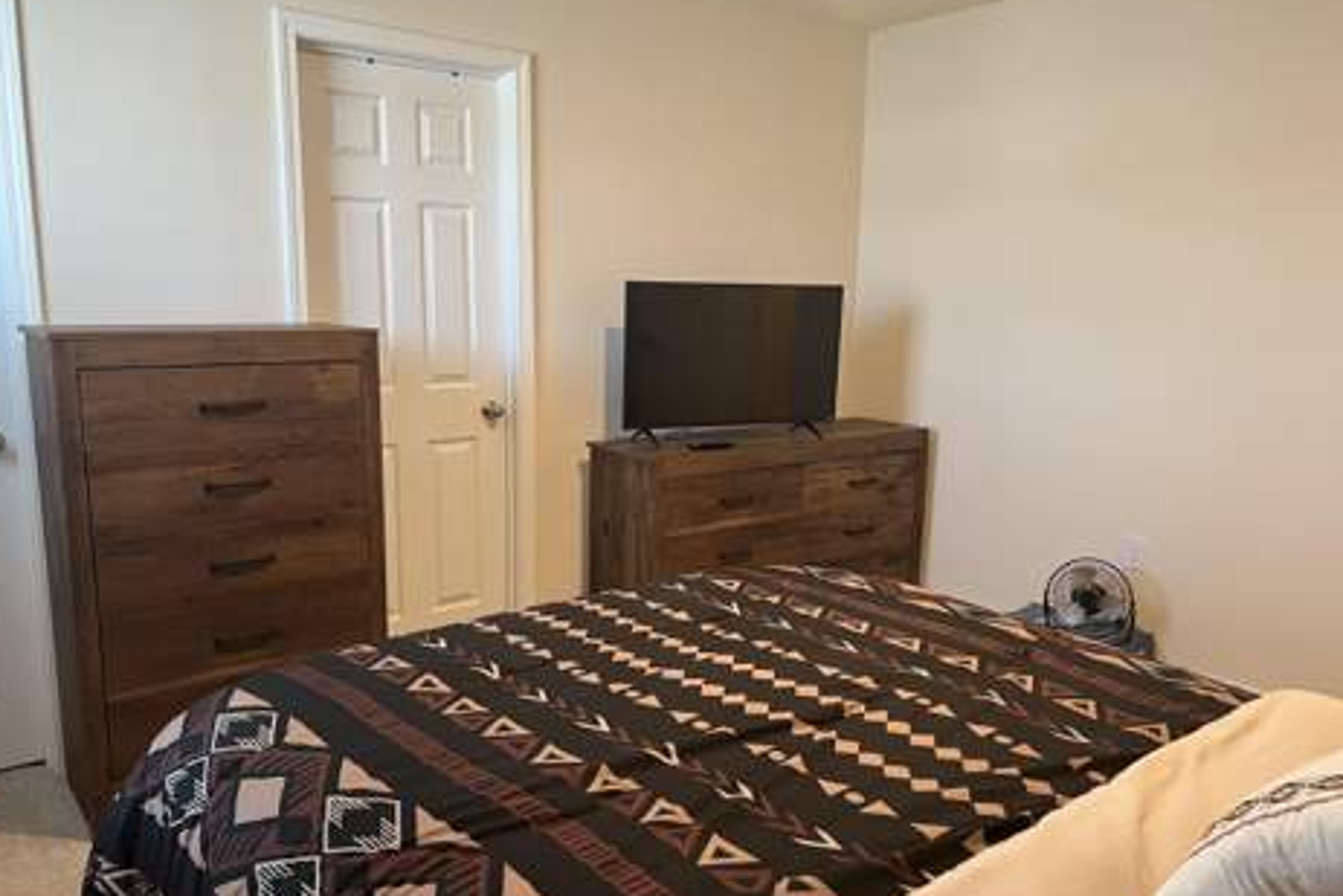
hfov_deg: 65.4
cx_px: 656
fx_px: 1045
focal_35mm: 28
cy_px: 477
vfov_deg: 46.4
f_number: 1.5
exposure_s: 1/60
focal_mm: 5.7
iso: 200
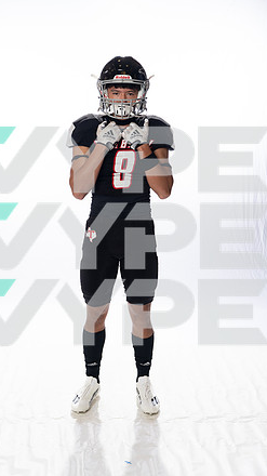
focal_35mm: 45
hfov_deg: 26.5
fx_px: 567
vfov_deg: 45.5
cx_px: 112
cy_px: 237
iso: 400
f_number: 4
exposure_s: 1/250
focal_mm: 42
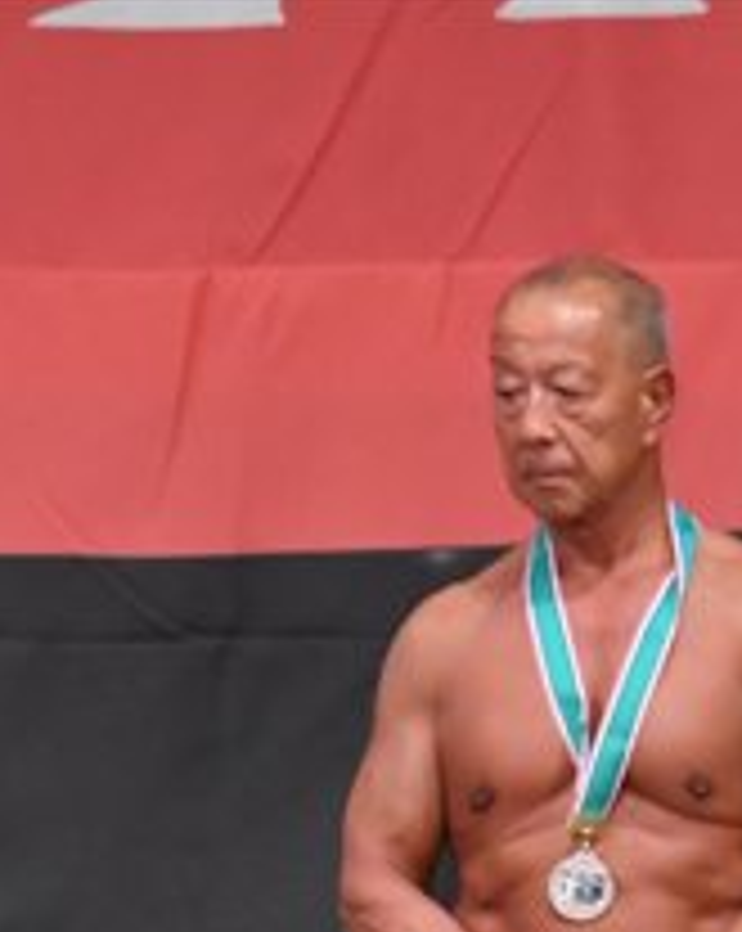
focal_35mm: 711
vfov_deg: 2.7
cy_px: 1157
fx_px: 19561
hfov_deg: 2.2
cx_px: -209
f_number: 5.6
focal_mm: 135
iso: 5000
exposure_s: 1/400
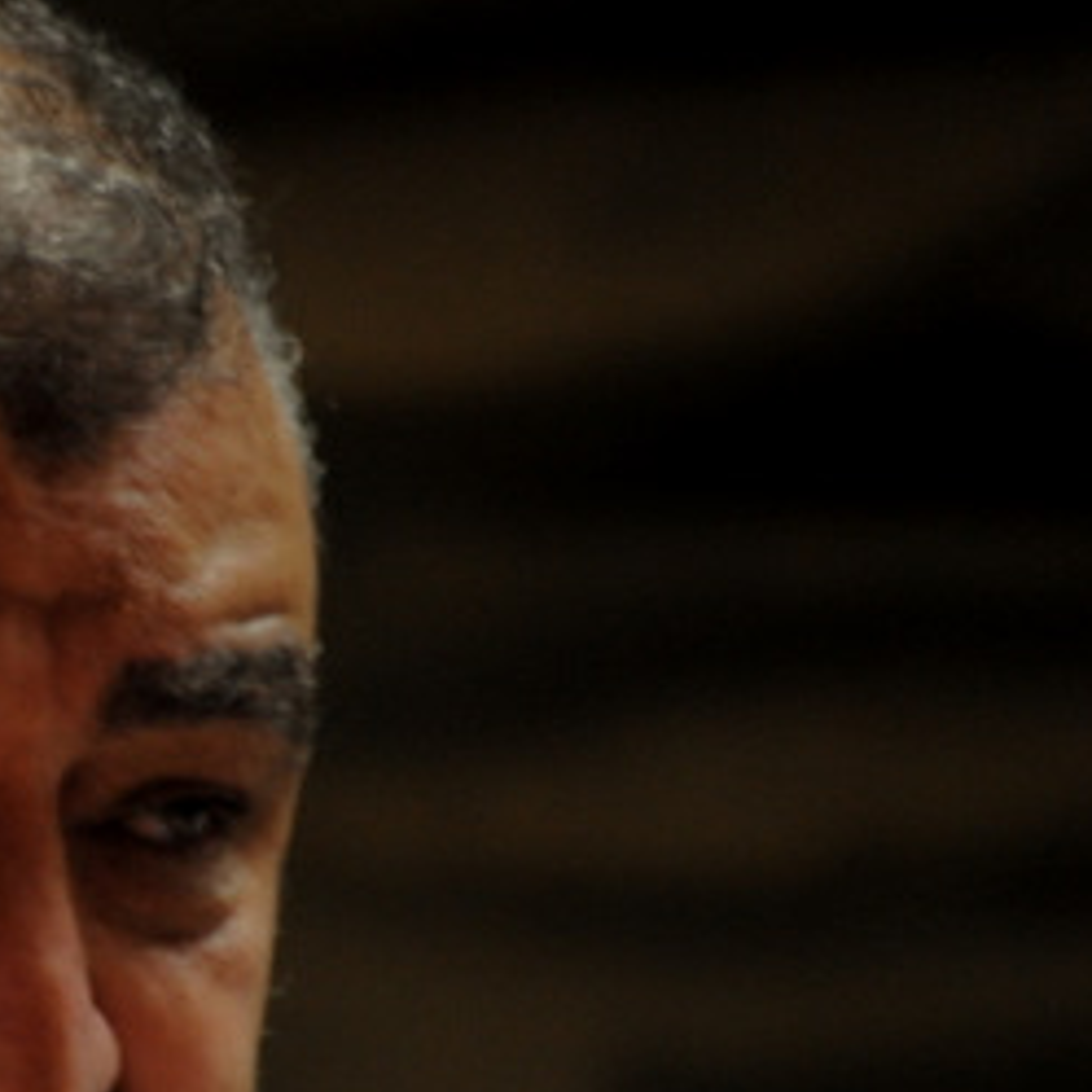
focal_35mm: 1229
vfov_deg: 1.4
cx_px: -44
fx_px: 43863
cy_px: 807
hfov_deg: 1.4
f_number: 5.6
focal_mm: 300
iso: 400
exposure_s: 1/13
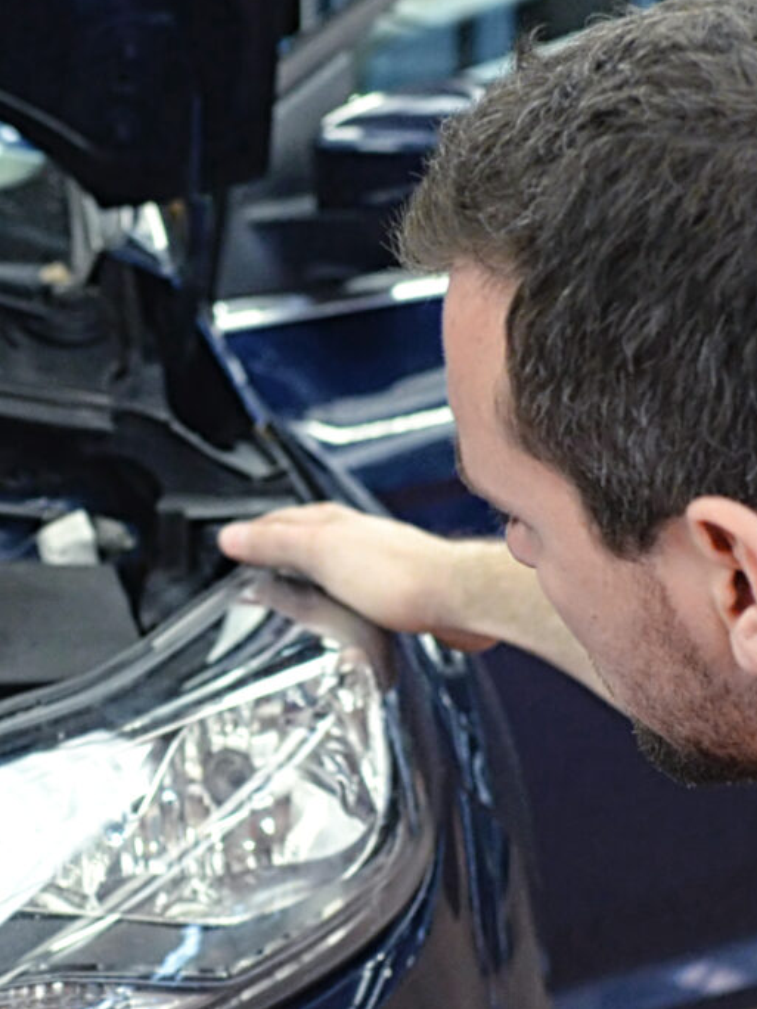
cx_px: 212
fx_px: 3674
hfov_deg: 11.7
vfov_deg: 15.6
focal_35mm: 126
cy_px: 709
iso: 2200
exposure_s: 1/200
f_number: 3.2
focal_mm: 35
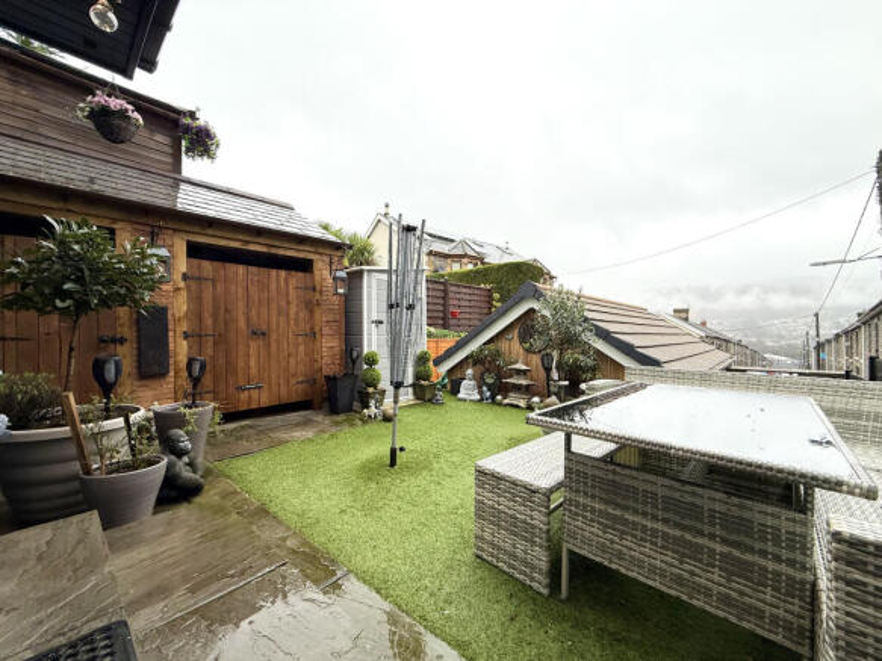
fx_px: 357
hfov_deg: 102.1
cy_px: 330
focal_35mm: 14
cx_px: 441
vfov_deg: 85.7
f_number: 2.2
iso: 40
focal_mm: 2.22
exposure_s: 1/103
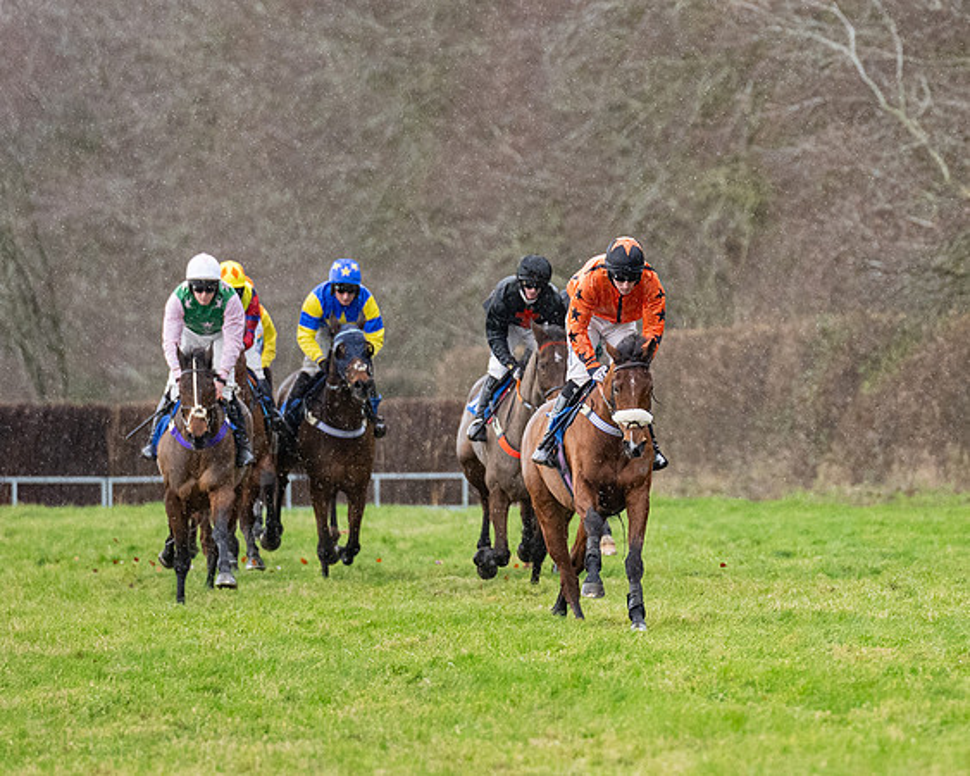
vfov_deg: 3.1
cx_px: 693
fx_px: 14404
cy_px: 319
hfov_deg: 3.9
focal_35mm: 502
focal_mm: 200
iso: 1600
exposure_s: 1/1000
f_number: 2.8
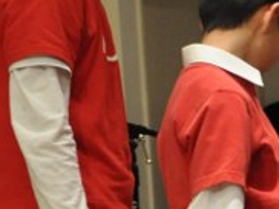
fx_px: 2616
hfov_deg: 5.8
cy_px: 200
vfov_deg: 4.6
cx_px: 751
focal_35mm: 325
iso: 1600
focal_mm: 40
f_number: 4.5
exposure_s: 1/60
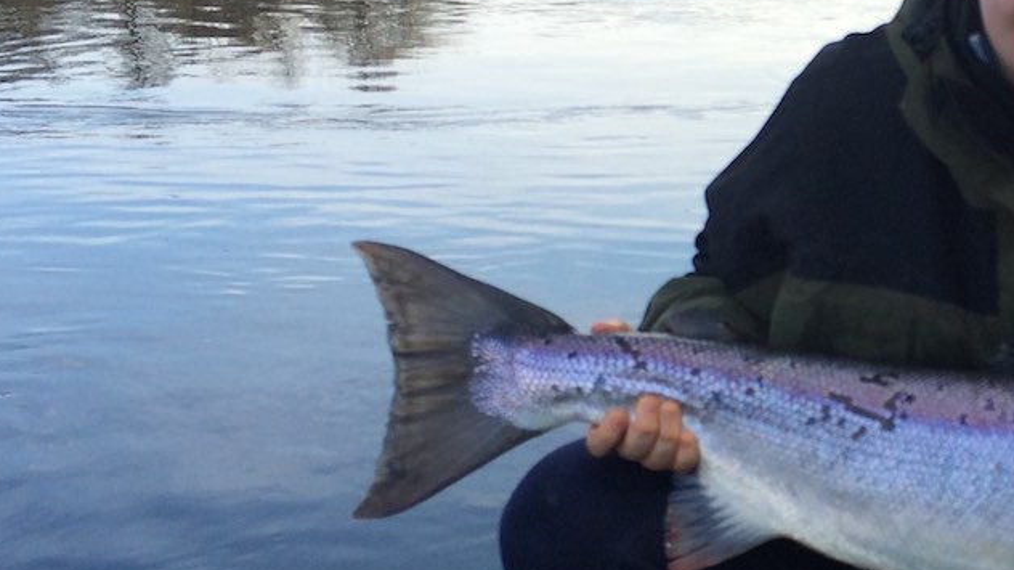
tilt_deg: -14.7
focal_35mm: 70
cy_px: 331
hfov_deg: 28.4
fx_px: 1881
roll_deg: -0.2
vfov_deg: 17.2
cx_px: 1009
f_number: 2.2
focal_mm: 4.15
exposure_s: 1/513
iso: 32
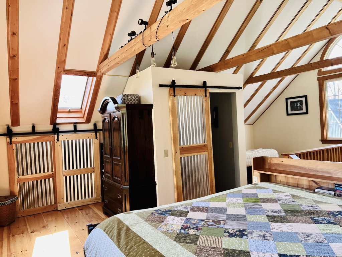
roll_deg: +3.3
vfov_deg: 53.1
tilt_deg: -1.0
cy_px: 128
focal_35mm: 26
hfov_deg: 67.3
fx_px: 257
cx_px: 171
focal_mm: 5.7
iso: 100
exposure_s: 1/121
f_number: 1.5
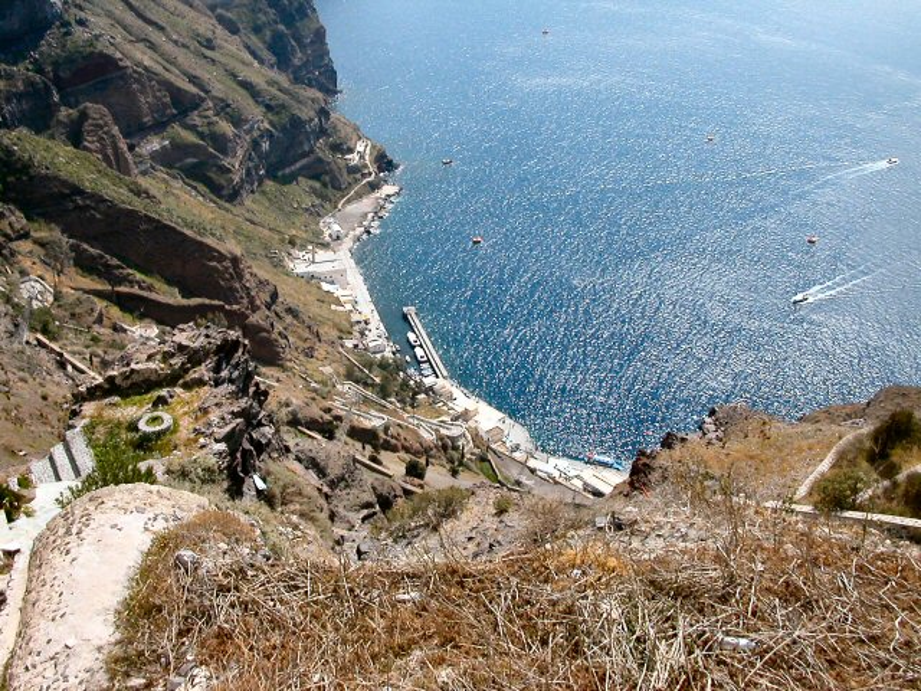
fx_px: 984
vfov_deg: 38.7
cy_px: 346
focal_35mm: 37
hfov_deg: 50.1
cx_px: 460
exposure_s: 1/614
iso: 100
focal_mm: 5.6
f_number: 4.5
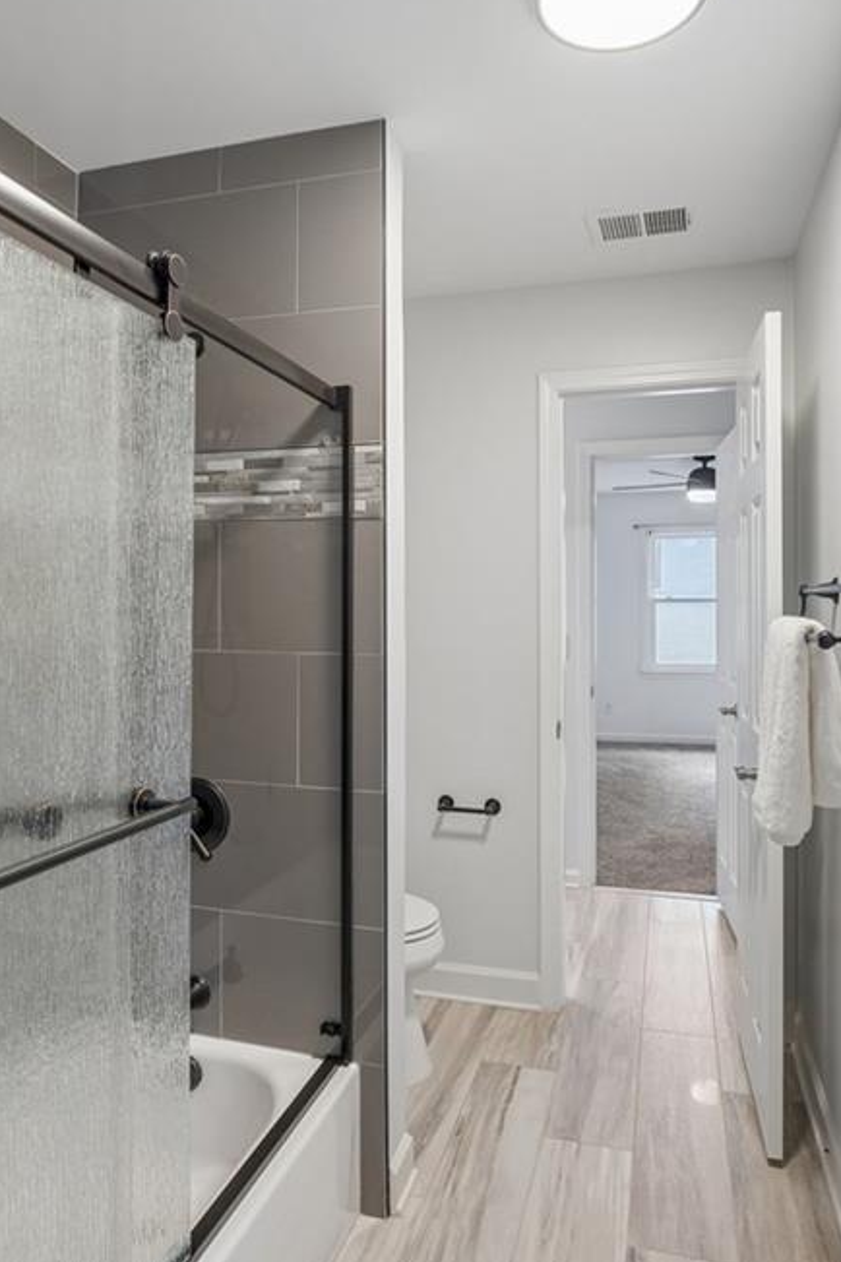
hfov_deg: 57.1
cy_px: 633
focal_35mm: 22
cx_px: 457
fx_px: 771
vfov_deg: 78.6
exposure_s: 1/13
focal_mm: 14
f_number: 8
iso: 320
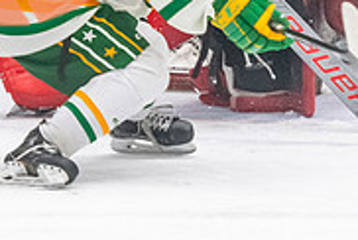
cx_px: 367
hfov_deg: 3.2
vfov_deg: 2.2
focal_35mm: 641
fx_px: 6385
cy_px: -119
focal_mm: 135
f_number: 2.8
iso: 4000
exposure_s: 1/640
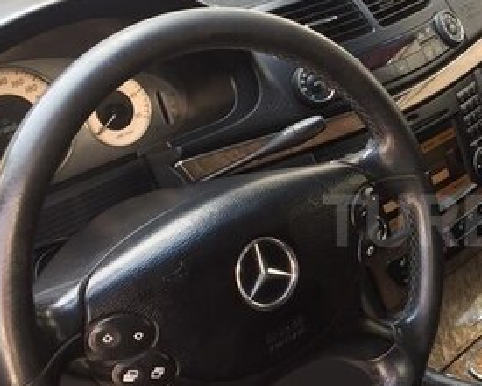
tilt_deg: -28.1
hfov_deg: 26.2
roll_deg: -3.1
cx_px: 501
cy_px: 220
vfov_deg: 22.5
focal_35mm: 68
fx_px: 970
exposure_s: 1/100
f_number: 2.2
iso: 50
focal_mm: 4.15
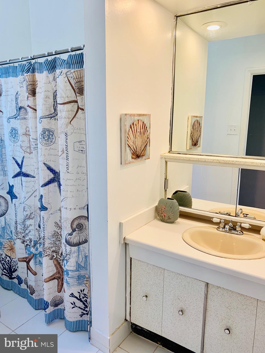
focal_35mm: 26
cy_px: 176
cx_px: 132
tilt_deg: -11.3
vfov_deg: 67.3
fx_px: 265
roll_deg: +0.4
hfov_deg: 53.1
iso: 100
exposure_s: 1/120
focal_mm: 4.25
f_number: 1.8
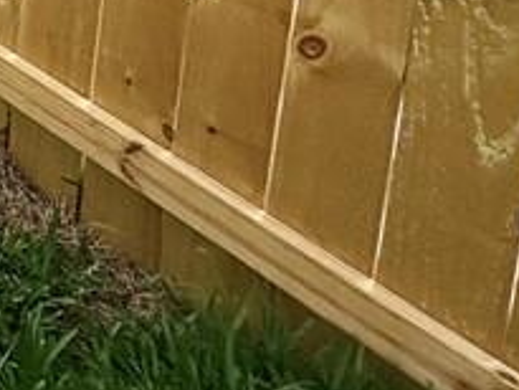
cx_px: -628
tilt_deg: -7.4
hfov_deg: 16.6
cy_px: -481
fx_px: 1050
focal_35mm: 70
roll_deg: -2.4
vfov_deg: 15.1
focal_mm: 2.22
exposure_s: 1/2959
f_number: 2.2
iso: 50
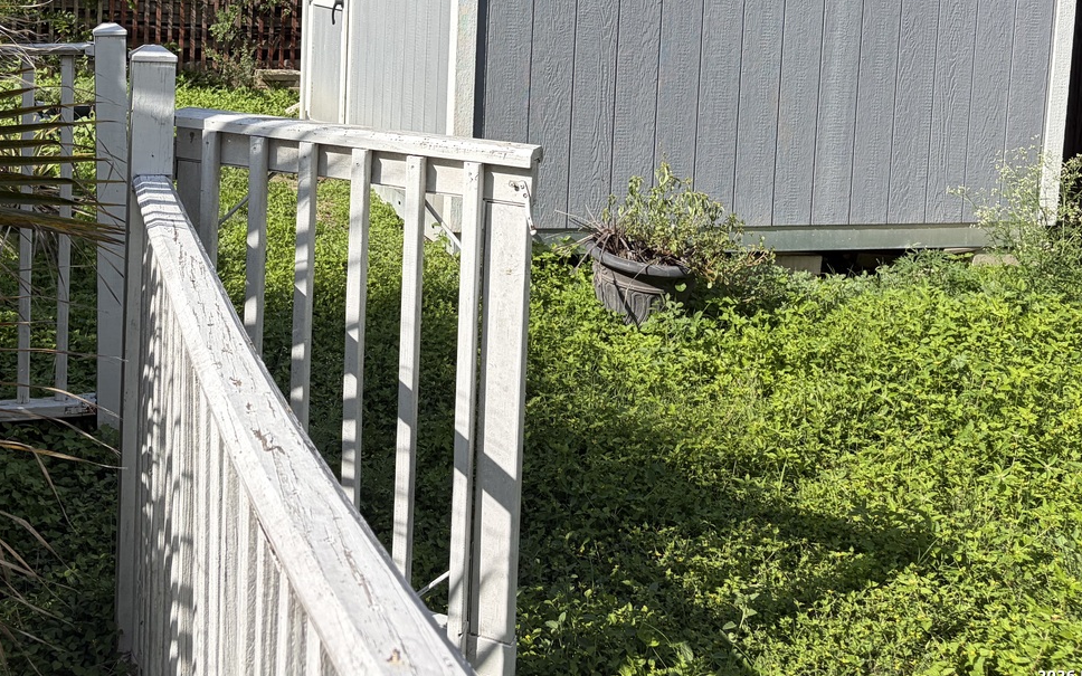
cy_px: 82
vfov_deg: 30.1
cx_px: 351
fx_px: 1209
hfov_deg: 47.3
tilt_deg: -4.3
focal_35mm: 41
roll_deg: -1.4
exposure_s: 1/2985
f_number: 1.6
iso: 50
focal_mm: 5.96
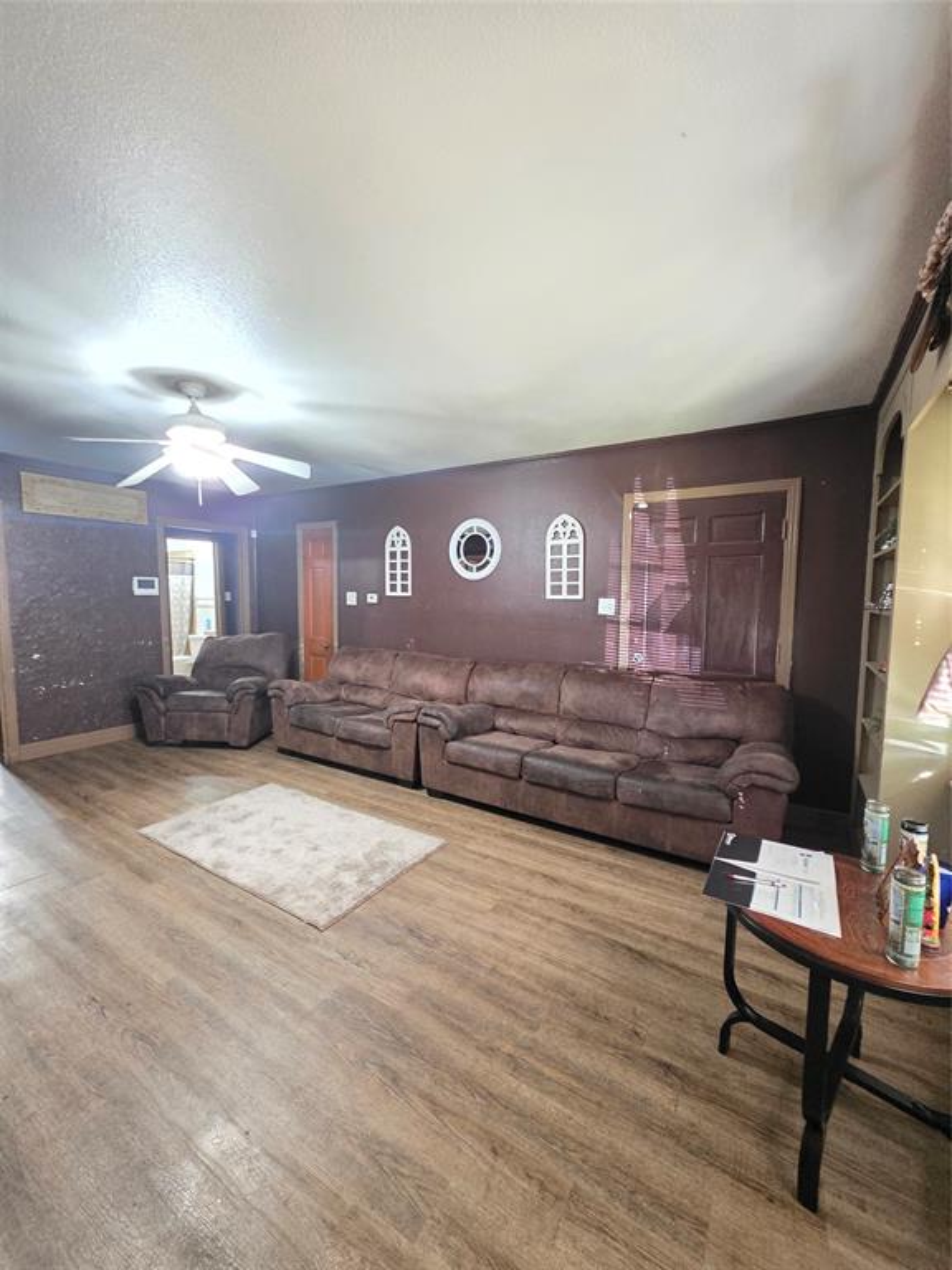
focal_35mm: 13
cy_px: 635
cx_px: 476
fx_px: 477
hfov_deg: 89.9
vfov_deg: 106.2
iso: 2000
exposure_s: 1/24
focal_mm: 2.2
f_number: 1.9
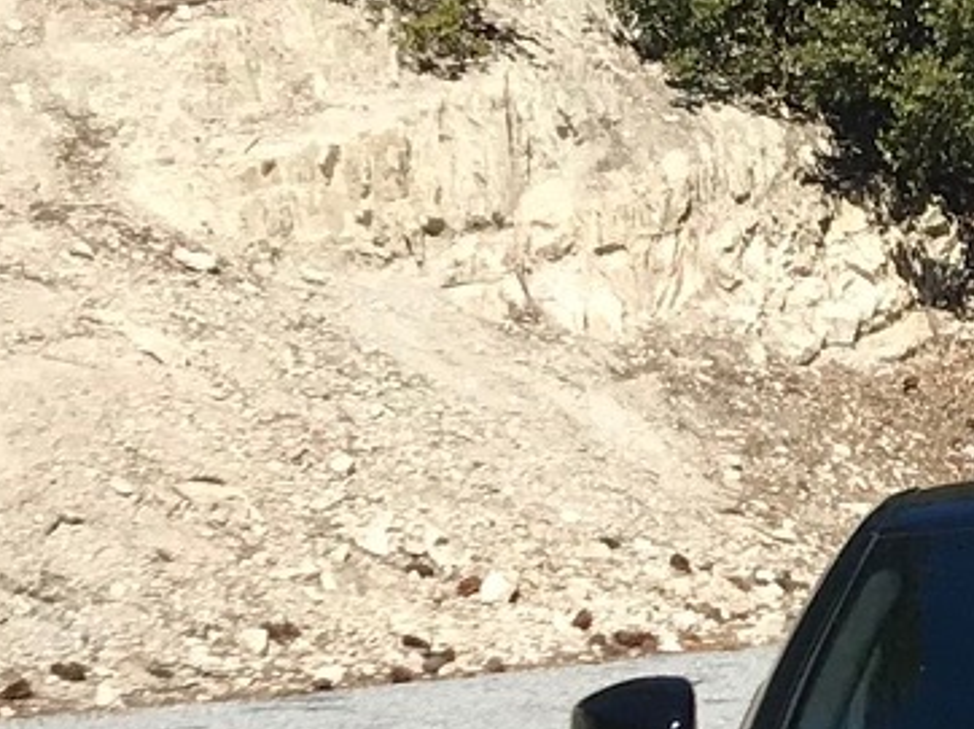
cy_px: 971
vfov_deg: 9.3
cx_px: 1426
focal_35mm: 156
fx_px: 4387
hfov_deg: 12.1
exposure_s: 1/3195
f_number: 1.8
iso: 20
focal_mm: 3.99
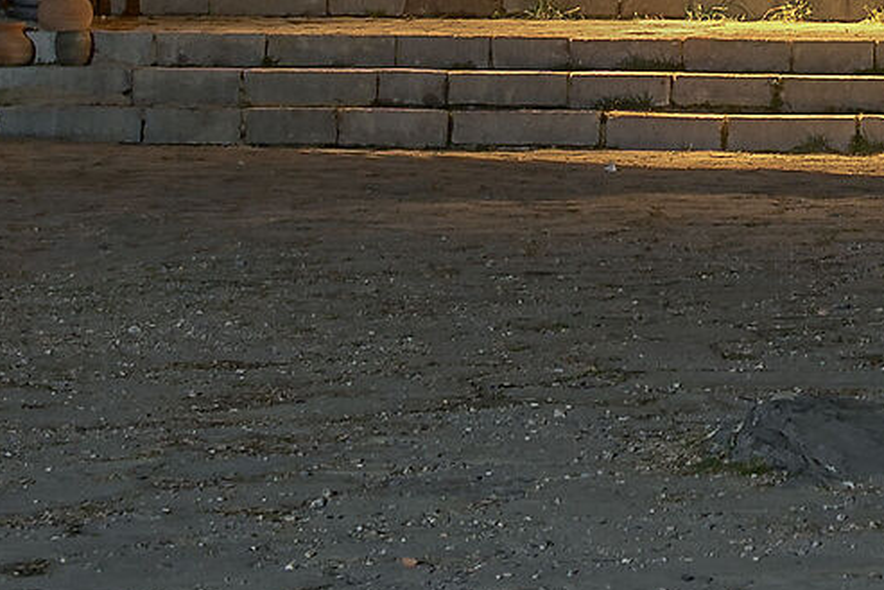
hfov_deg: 9.2
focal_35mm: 219
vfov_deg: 6.2
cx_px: 1327
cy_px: -360
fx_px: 5379
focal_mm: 30
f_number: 7.1
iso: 100
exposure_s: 30
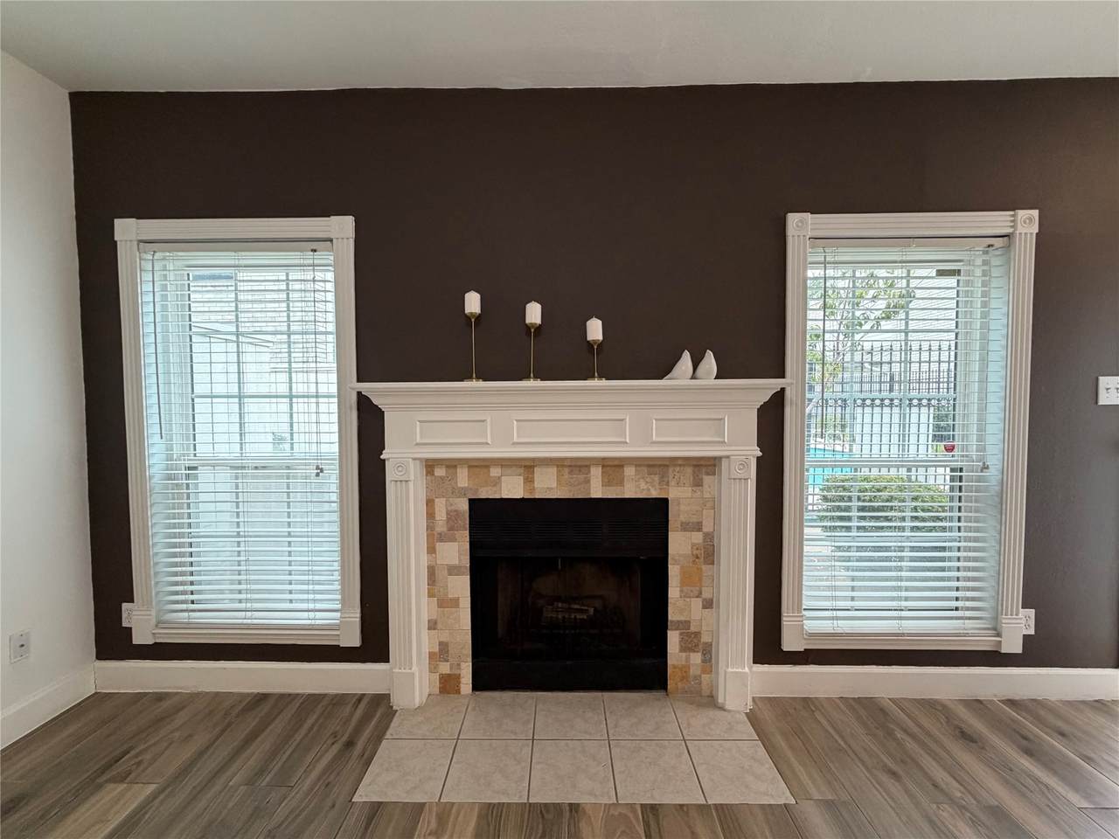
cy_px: 420
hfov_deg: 102.1
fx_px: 453
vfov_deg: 85.7
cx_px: 560
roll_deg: +1.7
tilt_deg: -4.0
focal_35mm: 14
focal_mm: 2.22
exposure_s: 1/60
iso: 160
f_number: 2.2
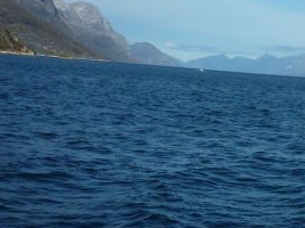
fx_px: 661
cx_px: 398
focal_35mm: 75
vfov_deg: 18.7
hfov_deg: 23.1
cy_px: -36
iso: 80
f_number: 5.6
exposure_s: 1/500
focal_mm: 4.1
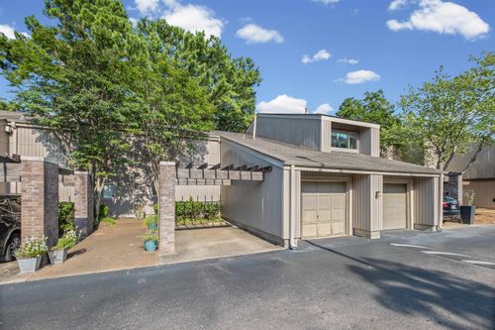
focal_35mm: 15
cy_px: 165
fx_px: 206
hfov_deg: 100.4
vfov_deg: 77.3
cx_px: 248
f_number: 5
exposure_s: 1/1000
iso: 400
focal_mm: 10
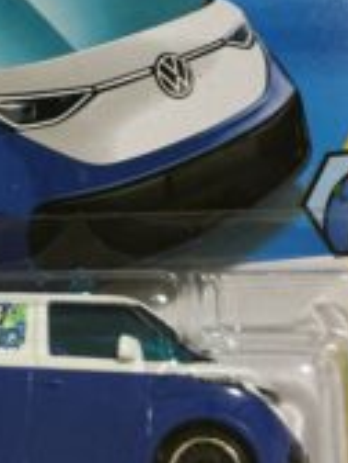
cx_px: 86
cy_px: 96
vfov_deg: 27.6
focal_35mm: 69
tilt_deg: -63.9
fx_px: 925
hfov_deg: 21.1
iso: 320
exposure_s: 1/30
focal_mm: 3
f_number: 1.8
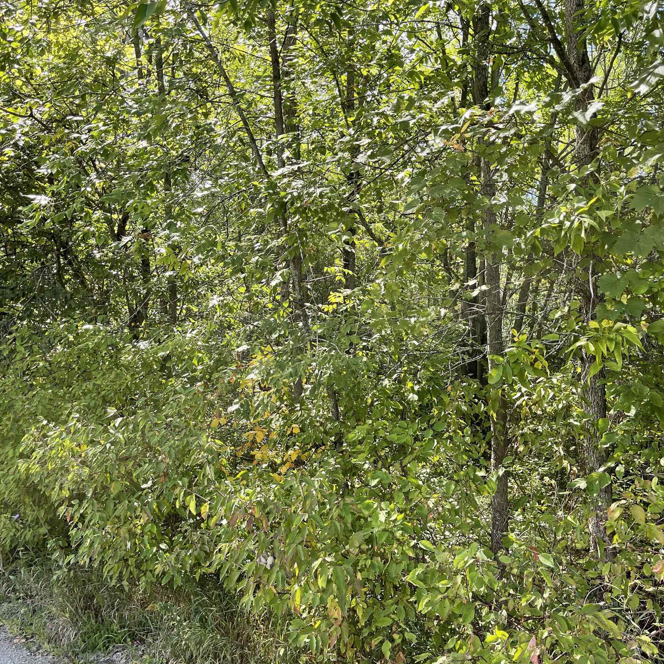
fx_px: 673
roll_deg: -1.3
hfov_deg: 52.5
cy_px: 341
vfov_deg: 52.5
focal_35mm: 31
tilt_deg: +6.5
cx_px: 333
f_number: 1.6
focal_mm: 5.1
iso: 32
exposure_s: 1/433
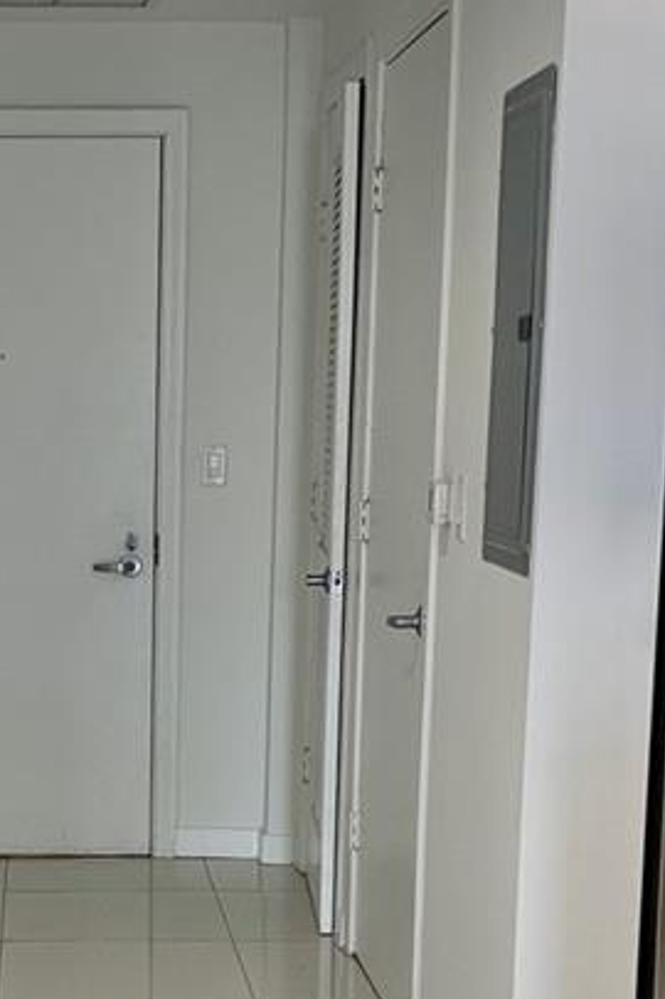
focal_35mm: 80
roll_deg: +0.2
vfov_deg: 24.8
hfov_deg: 16.7
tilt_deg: -9.2
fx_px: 2220
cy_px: 859
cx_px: 0
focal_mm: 4.25
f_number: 1.8
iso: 50
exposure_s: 1/60
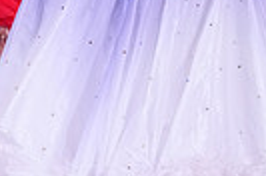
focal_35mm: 175
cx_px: 241
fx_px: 1290
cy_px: -106
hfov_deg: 11.7
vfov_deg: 7.6
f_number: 5
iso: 2500
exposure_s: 1/250
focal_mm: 40
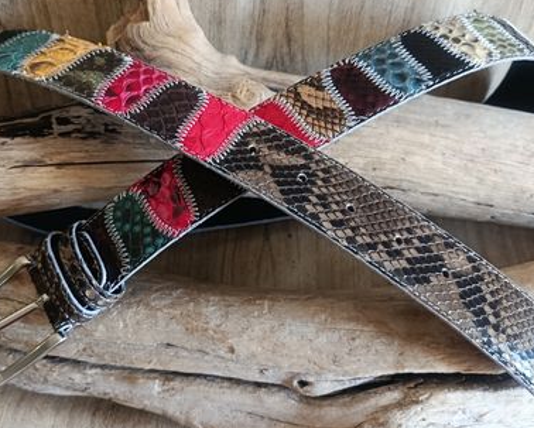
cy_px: 195
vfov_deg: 44.5
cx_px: 232
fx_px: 522
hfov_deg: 54.0
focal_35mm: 33
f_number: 1.7
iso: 1029
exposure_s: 1/25
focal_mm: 5.24
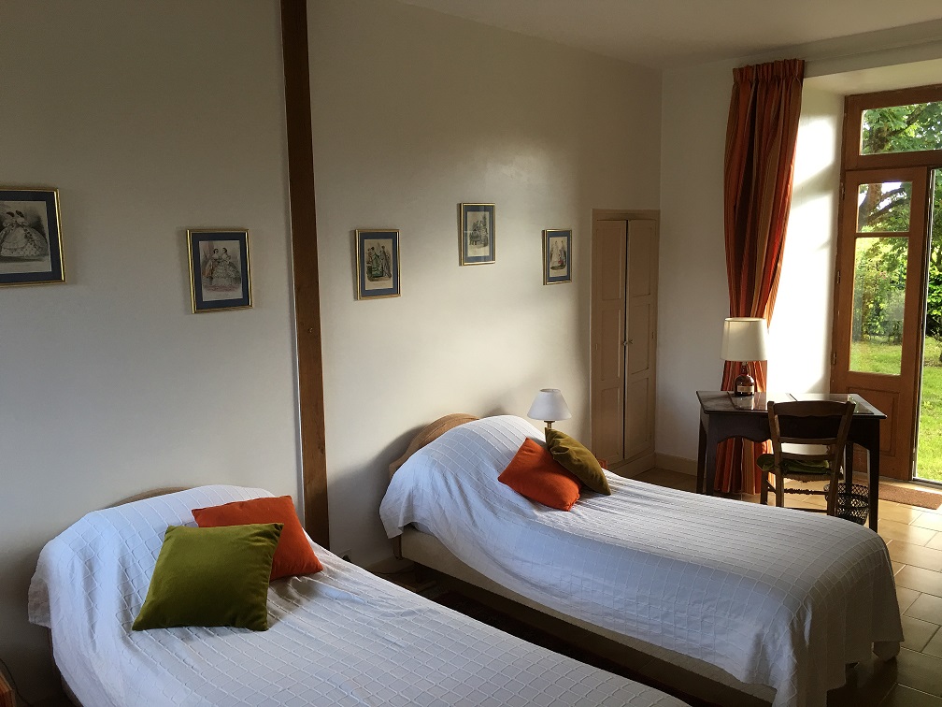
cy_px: 354
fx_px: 789
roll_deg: -0.2
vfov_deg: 48.2
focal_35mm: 29
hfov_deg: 61.7
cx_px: 471
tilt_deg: -7.9
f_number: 2.2
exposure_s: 1/17
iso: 32
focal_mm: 4.15
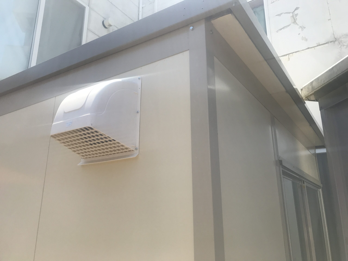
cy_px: 130
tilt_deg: +17.0
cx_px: 174
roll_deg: +2.2
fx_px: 281
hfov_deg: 63.4
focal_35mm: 28
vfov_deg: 49.7
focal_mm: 3.99
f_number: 1.8
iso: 20
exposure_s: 1/1389
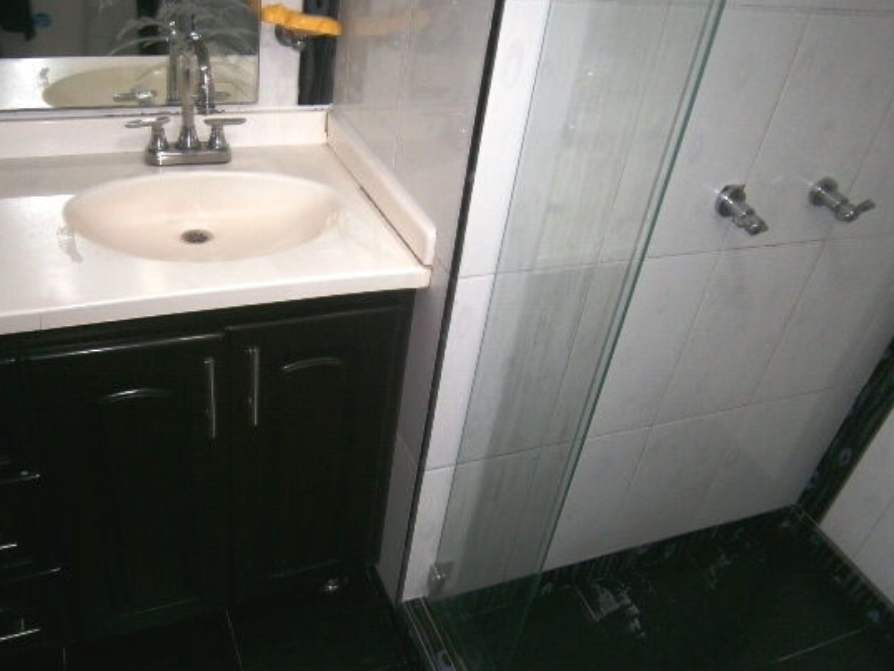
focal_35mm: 31
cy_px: 368
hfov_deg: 58.2
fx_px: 801
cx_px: 405
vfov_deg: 45.4
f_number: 2.8
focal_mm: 4.7
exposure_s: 1/30
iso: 125
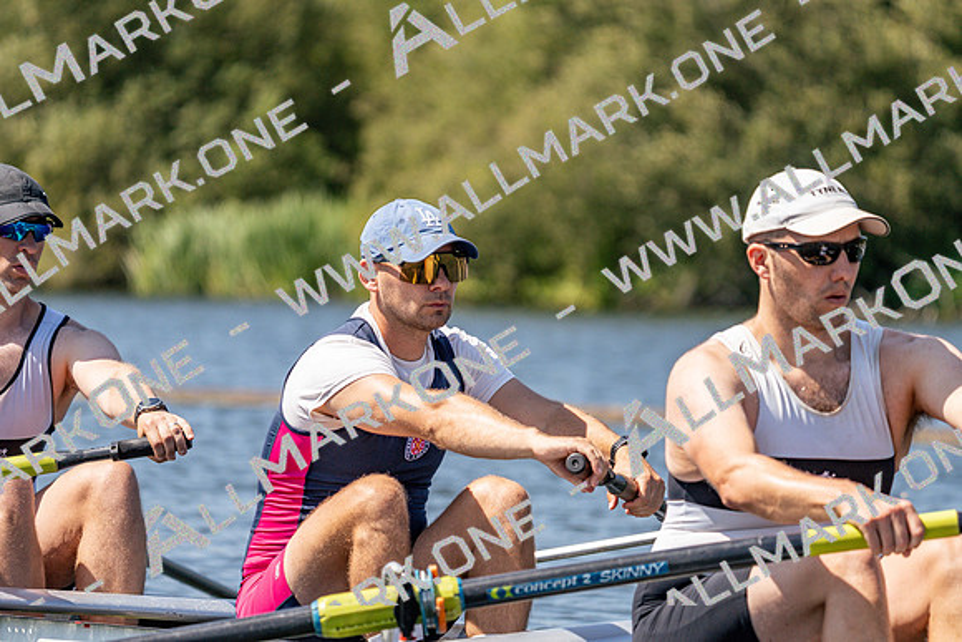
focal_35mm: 284
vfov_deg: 4.8
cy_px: 321
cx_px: 481
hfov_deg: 7.3
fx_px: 7591
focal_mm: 284
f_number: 5.6
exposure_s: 1/2000
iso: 400
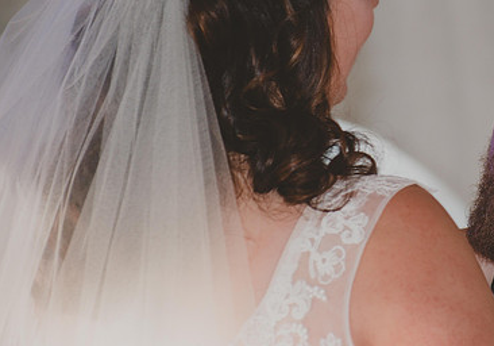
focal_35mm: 418
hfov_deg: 4.9
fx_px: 5824
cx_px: 388
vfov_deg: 3.4
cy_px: 112
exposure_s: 1/125
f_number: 5.6
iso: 200
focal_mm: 170
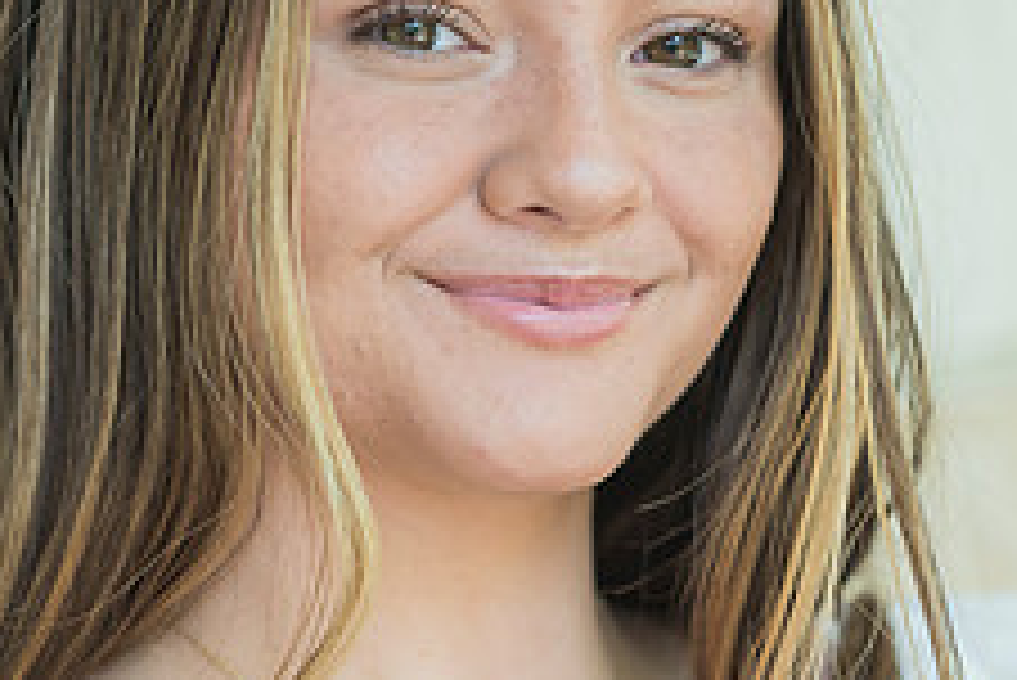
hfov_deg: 6.4
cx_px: 536
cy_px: 358
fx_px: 9074
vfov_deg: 4.3
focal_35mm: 321
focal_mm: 125
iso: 320
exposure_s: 1/200
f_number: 2.8
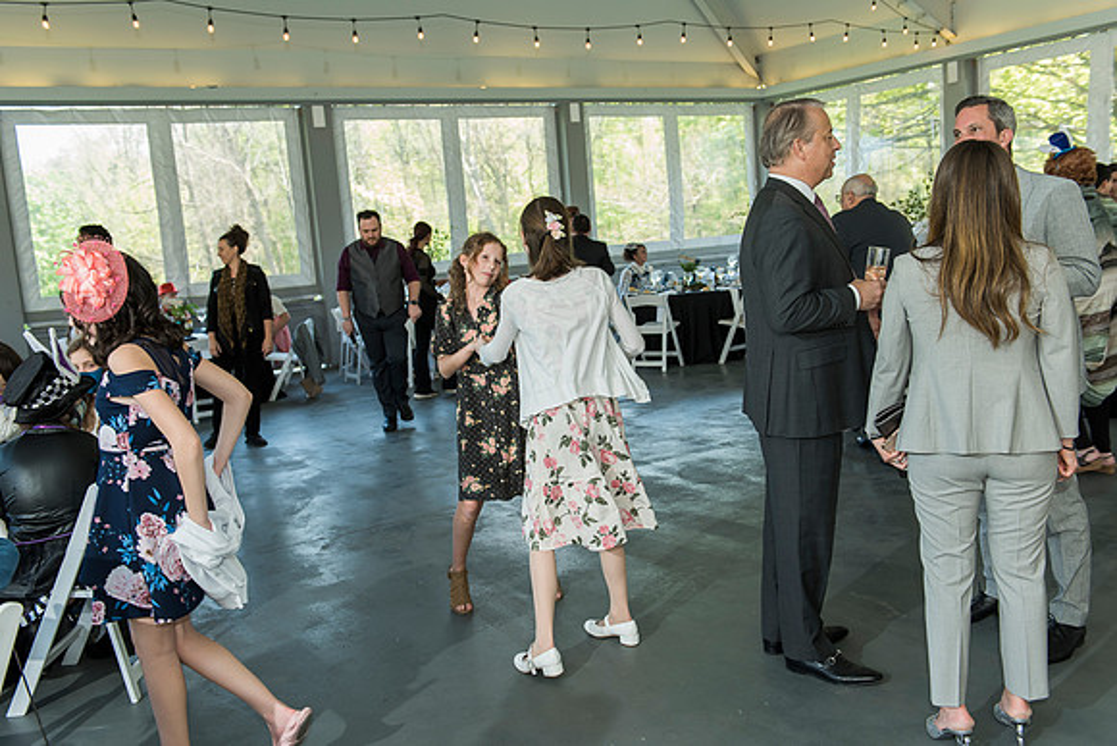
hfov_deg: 58.7
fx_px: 993
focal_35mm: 32
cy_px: 373
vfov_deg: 41.1
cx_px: 558
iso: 500
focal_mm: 32
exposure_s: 1/160
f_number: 4
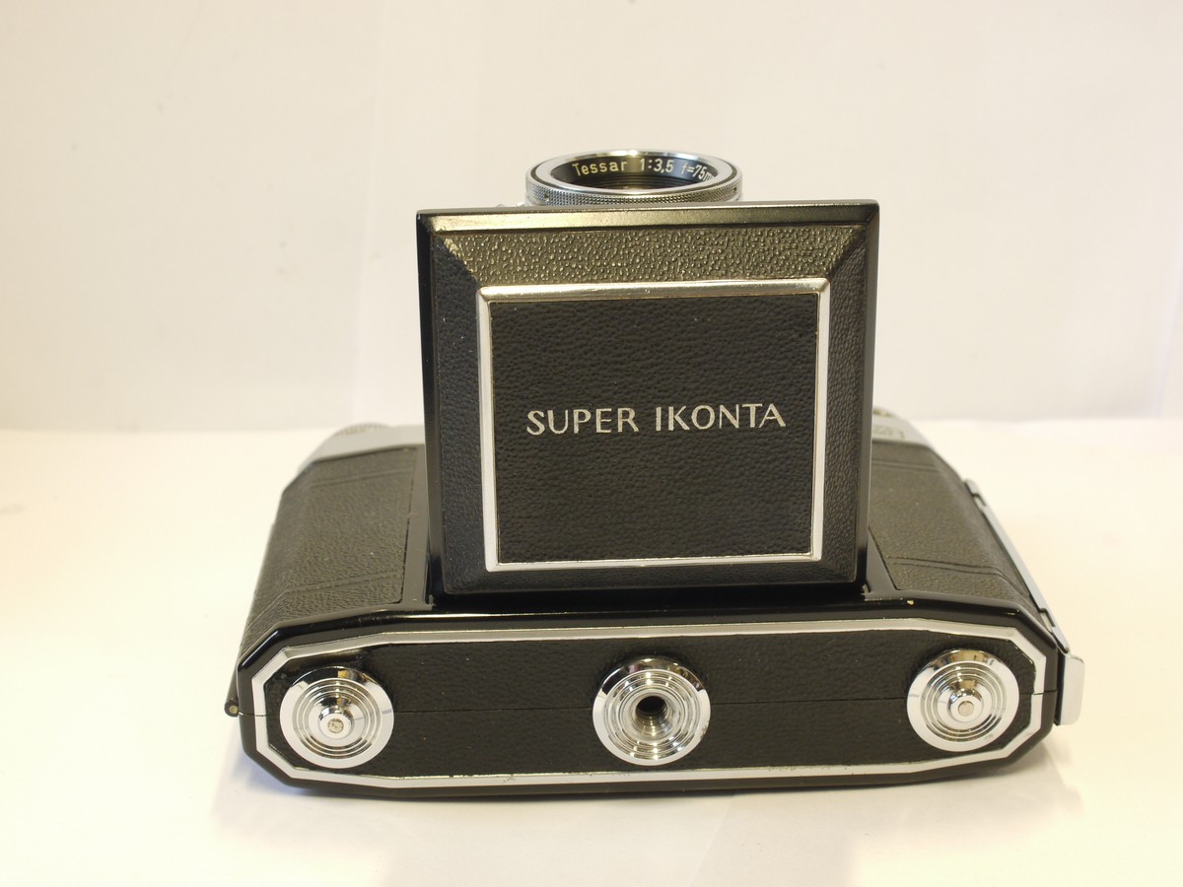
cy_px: 444
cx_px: 592
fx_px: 2050
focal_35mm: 60
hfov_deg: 32.2
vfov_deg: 24.4
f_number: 9
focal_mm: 30
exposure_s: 1/8
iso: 400
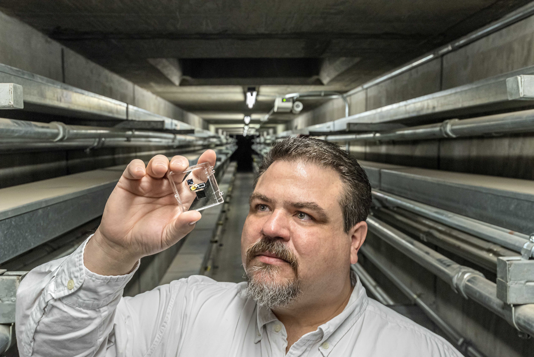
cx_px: 267
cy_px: 178
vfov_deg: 37.9
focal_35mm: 35
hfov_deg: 54.4
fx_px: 519
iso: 1600
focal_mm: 35
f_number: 7.1
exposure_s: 1/40
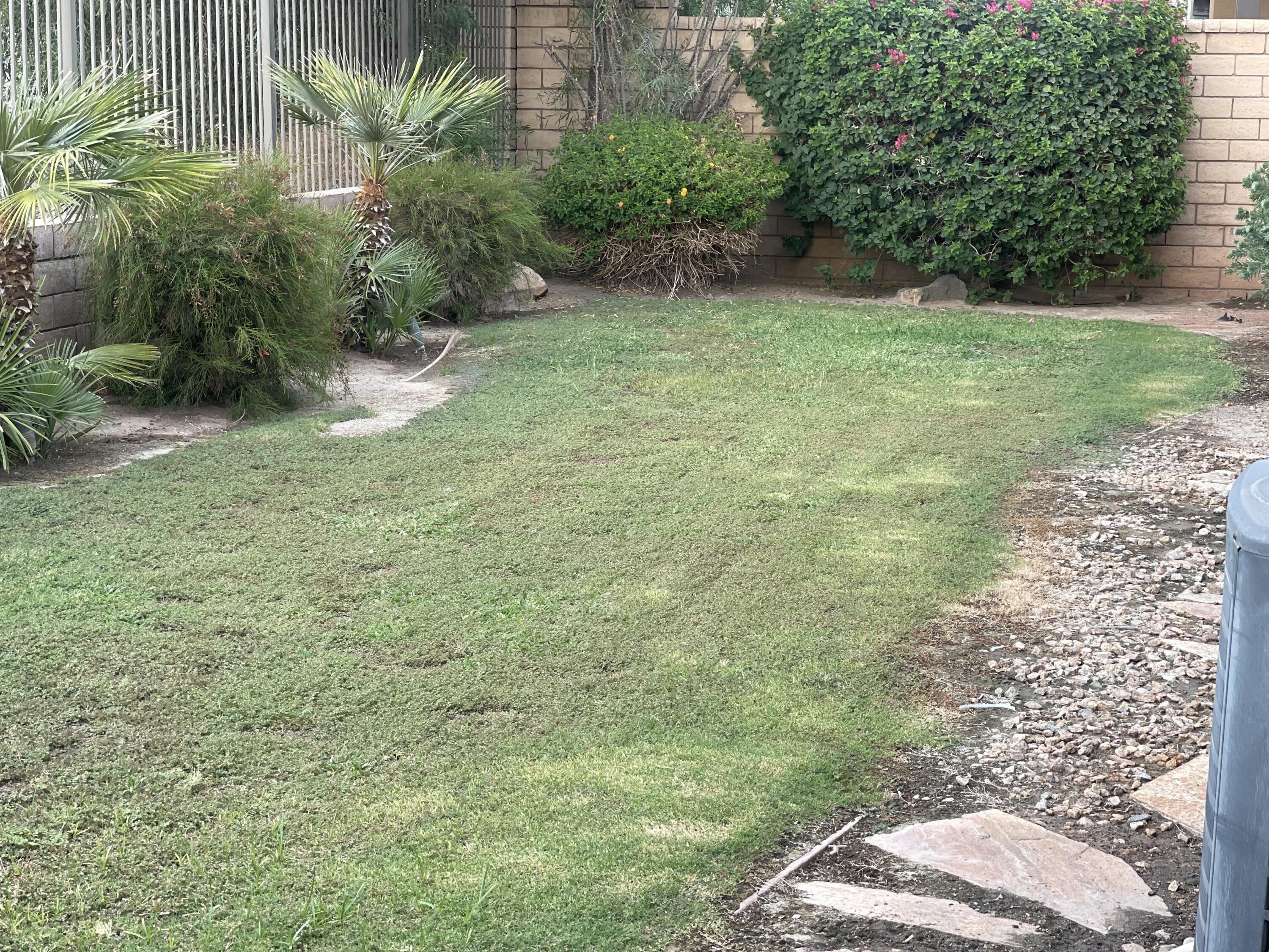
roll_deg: -1.4
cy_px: 476
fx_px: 2346
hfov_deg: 30.3
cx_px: 634
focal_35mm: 64
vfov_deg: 22.9
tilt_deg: -8.6
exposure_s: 1/121
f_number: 2.2
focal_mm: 7.5
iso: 32
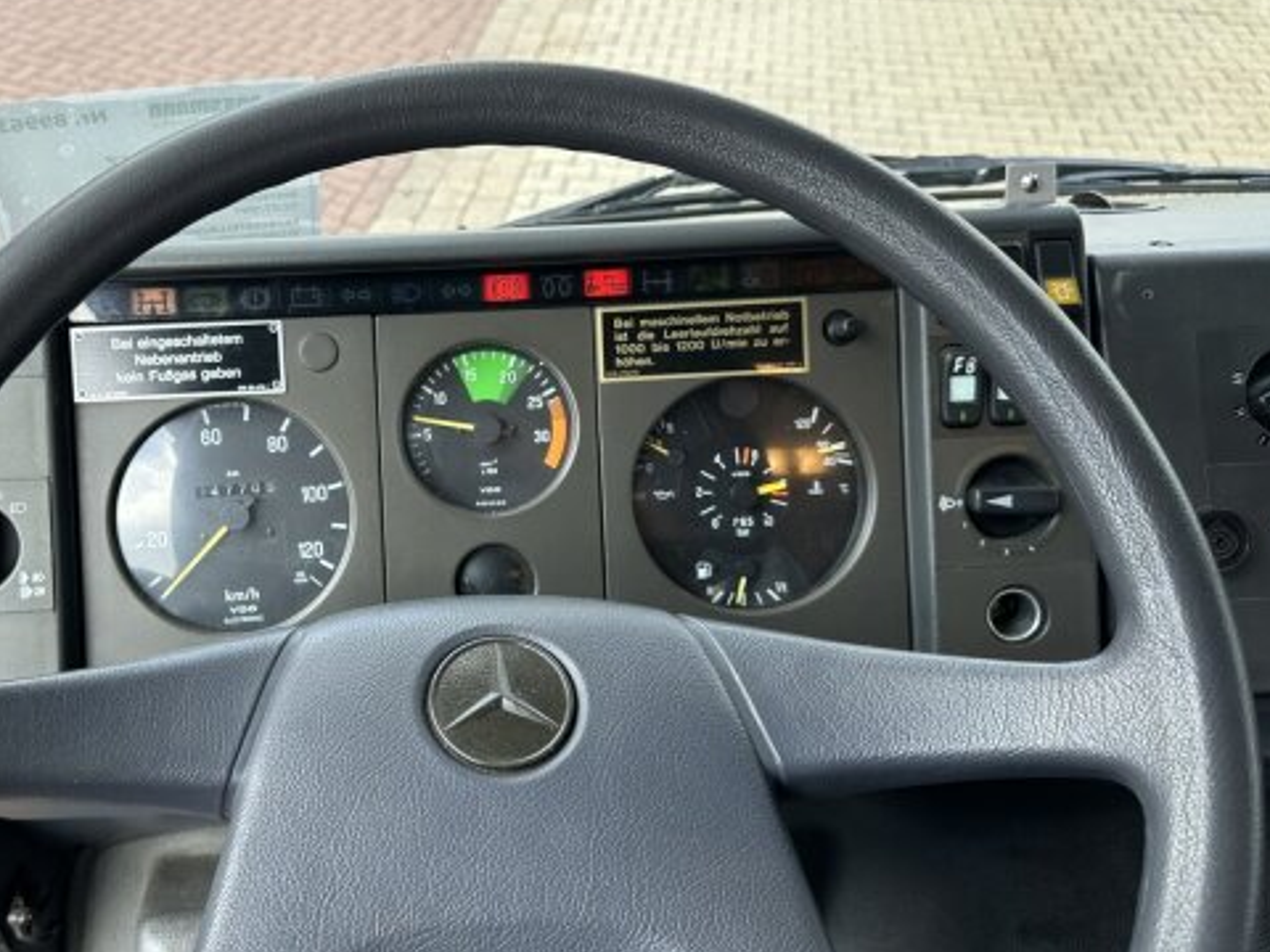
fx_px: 1174
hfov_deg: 56.0
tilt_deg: -37.2
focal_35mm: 32
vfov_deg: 44.2
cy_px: 468
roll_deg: +0.0
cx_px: 455
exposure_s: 1/298
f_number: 1.78
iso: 80
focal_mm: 6.86
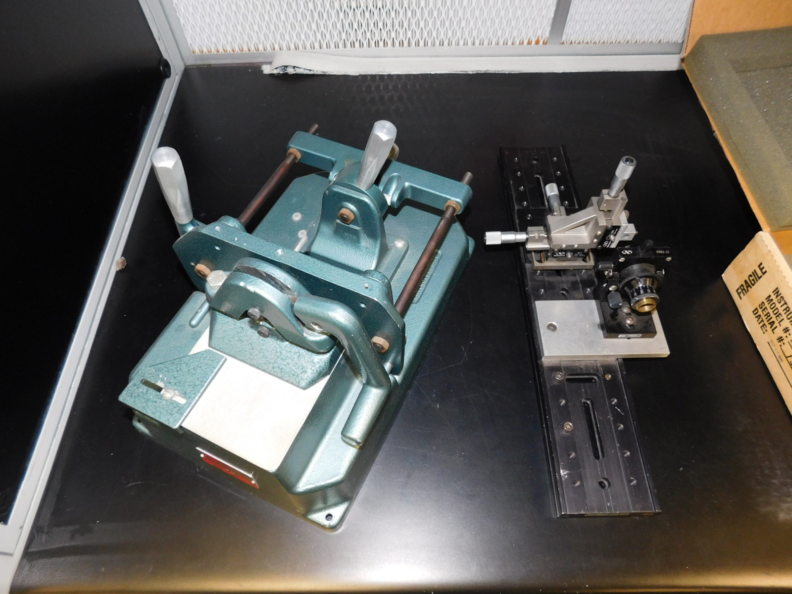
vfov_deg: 58.9
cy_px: 297
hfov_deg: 73.9
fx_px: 526
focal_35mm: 23
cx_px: 396
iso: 200
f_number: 3
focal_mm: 4
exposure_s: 1/30
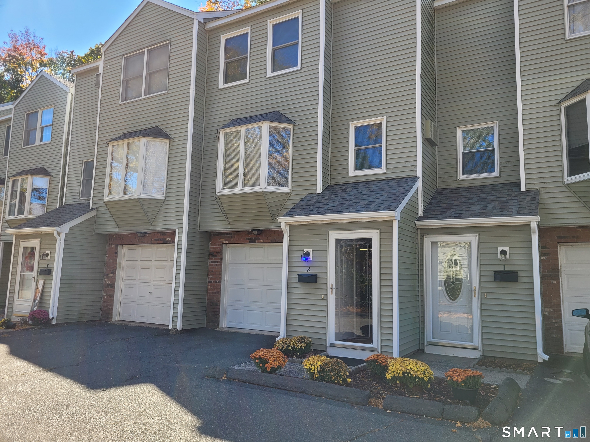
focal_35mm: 26
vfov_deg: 53.1
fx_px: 443
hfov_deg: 67.3
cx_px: 295
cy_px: 221
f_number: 1.8
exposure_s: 1/671
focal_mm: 5.4
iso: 40
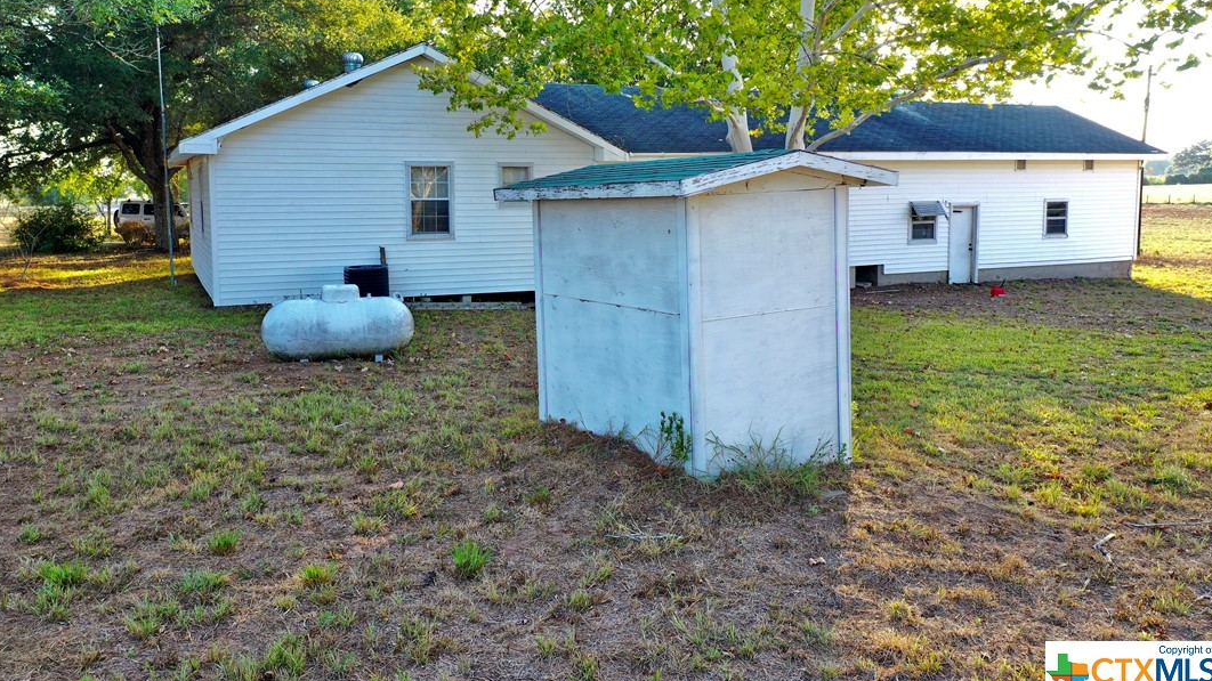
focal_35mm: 30
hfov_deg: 64.3
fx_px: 964
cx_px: 597
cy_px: 286
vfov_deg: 38.8
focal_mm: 10.26
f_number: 3.5
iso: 100
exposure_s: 1/80
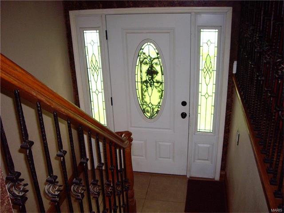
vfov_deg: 37.7
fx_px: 312
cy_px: 106
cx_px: 142
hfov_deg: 49.0
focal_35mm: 38
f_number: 2.7
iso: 200
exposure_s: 1/40
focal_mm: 6.2
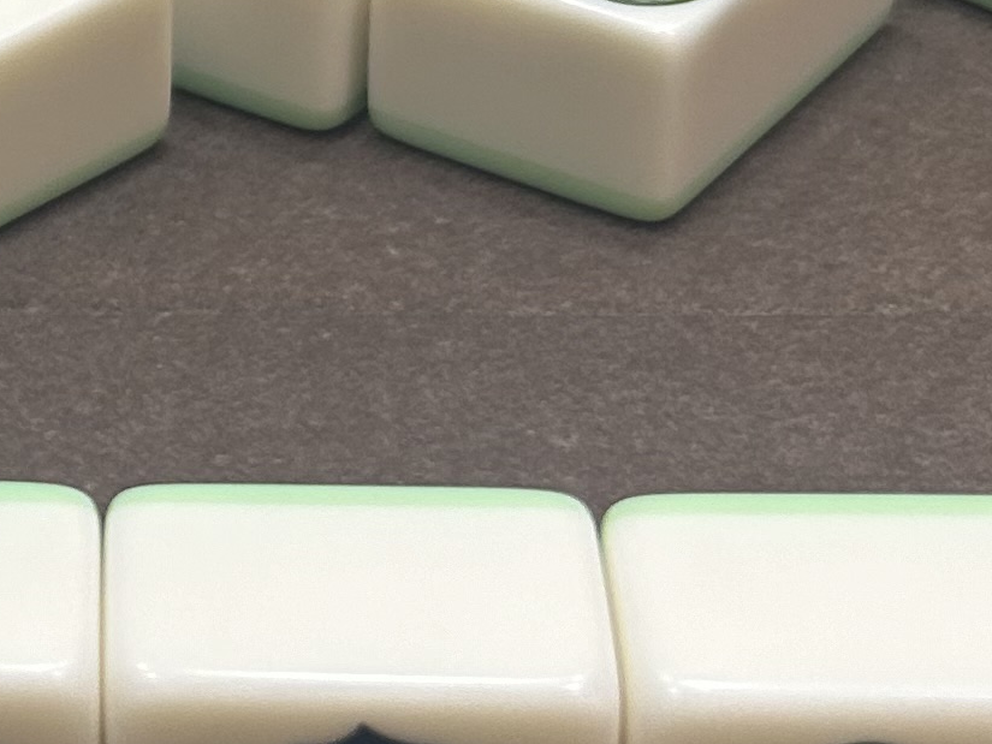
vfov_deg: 11.7
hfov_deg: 13.9
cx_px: -749
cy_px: 207
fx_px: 3640
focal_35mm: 127
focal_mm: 5.7
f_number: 1.5
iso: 50
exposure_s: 1/100
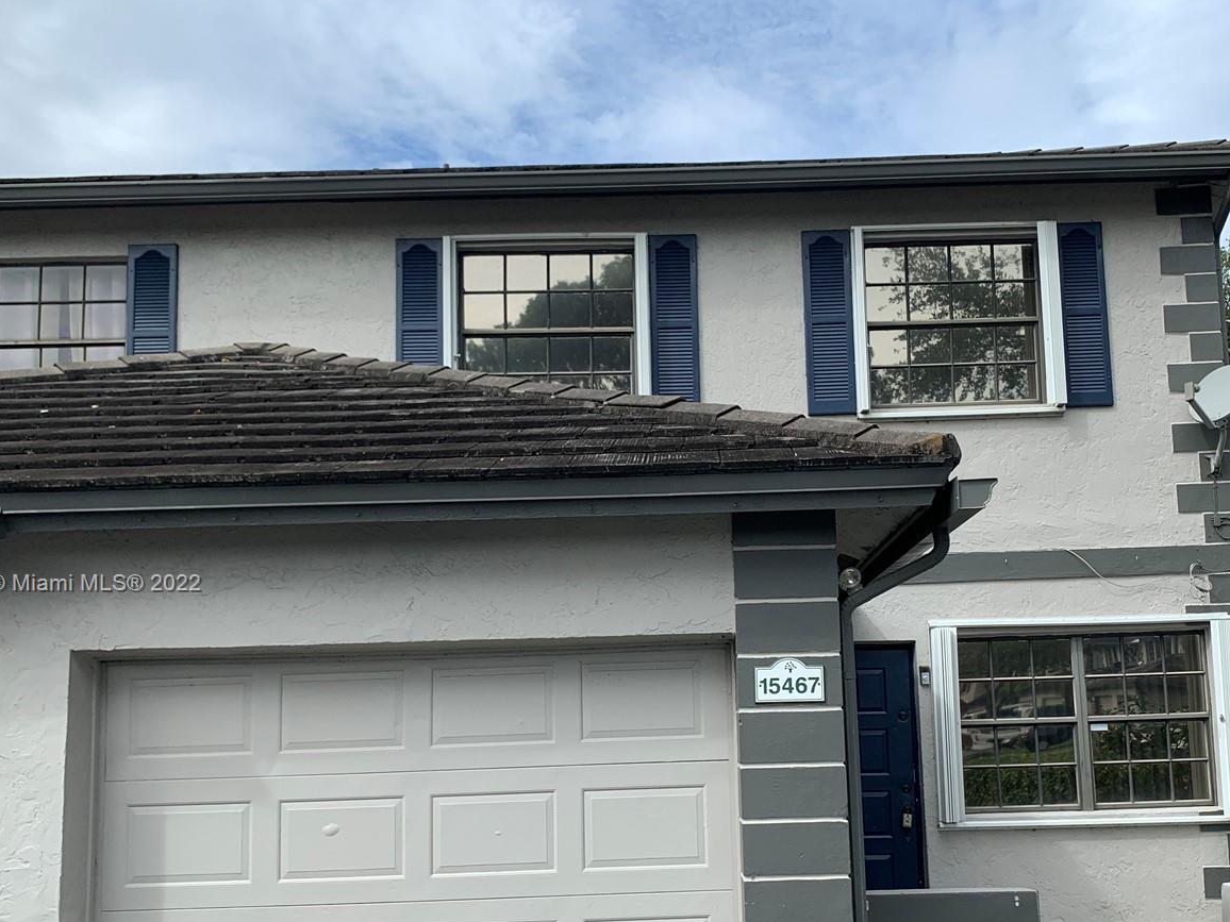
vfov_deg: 39.4
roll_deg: +1.5
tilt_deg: +6.5
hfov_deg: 51.1
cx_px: 712
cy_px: 585
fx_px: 1279
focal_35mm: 36
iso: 25
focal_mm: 4.25
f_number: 1.8
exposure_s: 1/1634
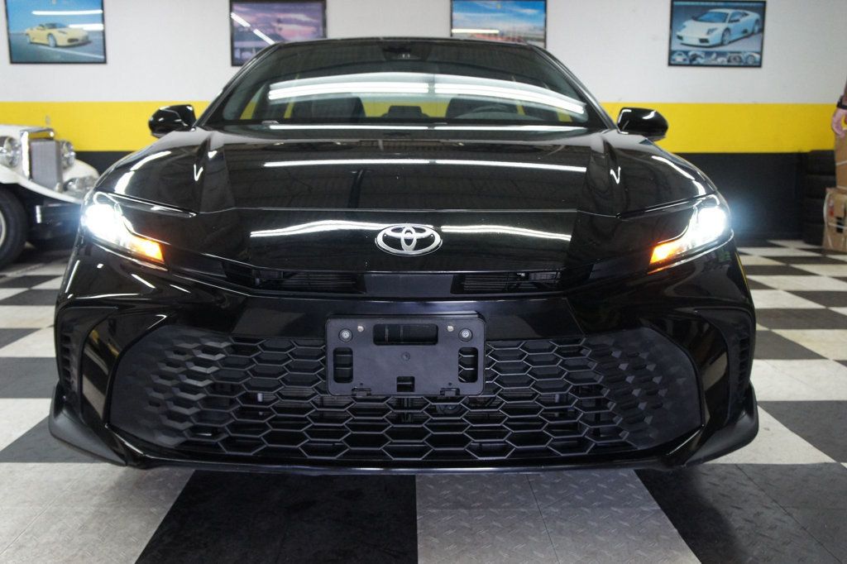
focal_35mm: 32
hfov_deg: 59.5
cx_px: 424
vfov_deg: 41.7
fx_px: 741
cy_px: 282
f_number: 4
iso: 1600
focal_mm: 21
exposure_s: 1/200
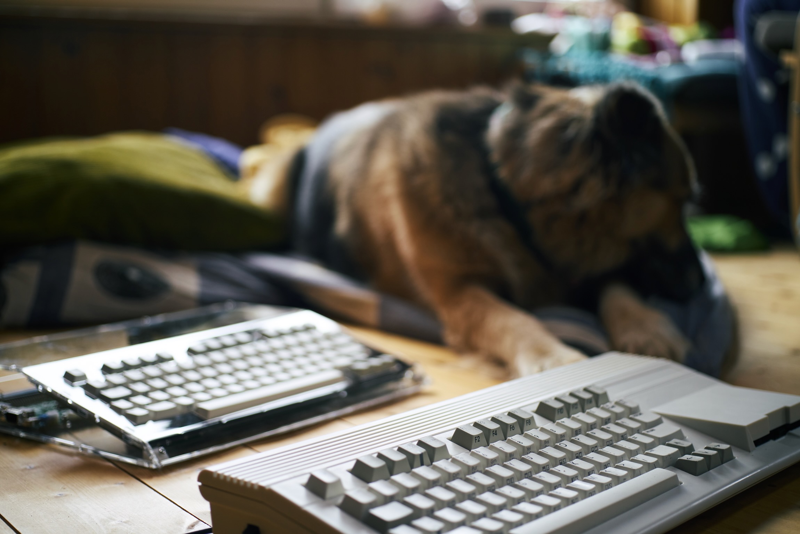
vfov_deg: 27.0
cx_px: 400
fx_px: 1111
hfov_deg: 39.6
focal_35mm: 50
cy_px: 267
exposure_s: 1/60
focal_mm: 50
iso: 250
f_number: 2.8
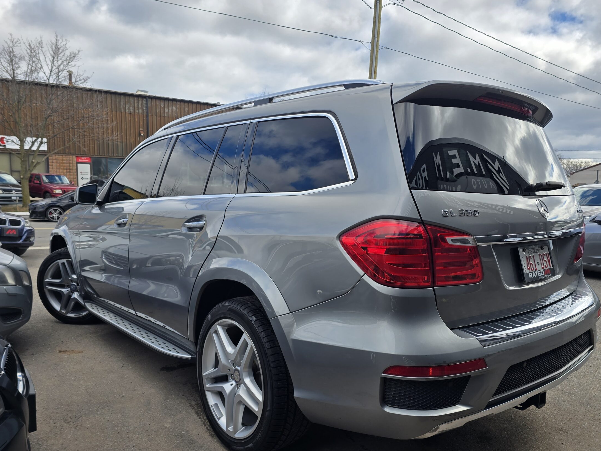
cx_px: 316
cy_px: 250
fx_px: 469
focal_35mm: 27
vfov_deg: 51.3
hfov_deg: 65.3
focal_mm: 6.3
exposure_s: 1/682
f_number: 1.7
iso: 12
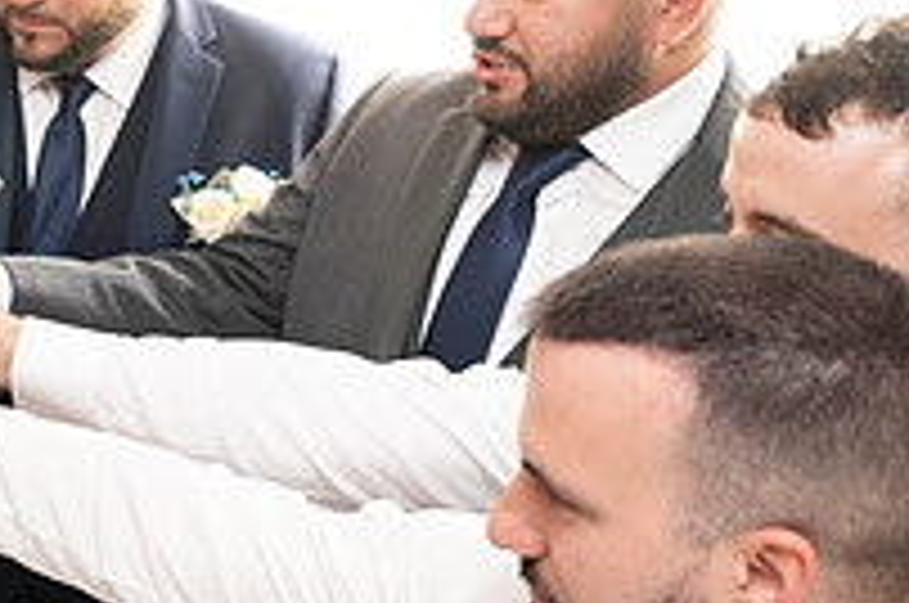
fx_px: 1739
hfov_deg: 26.9
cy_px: 180
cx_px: -90
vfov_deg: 19.6
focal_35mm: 69
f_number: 2.8
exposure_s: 1/100
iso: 800
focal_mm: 24
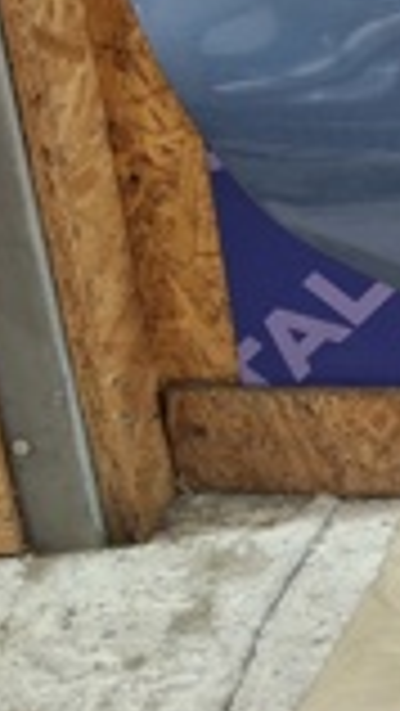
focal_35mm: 110
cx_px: 1119
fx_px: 2072
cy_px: -11
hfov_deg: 9.2
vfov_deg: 18.9
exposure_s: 1/50
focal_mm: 4.69
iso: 200
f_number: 1.8
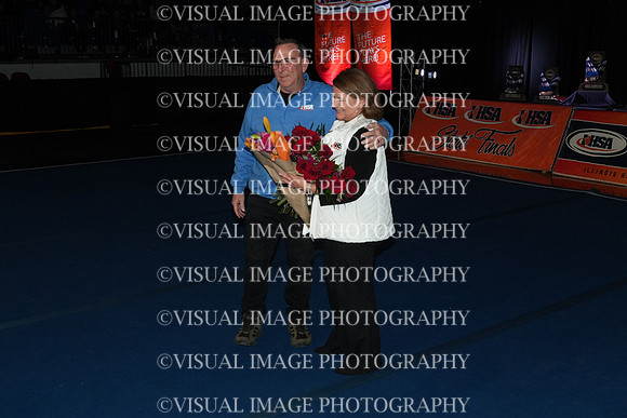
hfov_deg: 45.0
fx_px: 758
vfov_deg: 30.9
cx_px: 314
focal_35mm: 44
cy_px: 209
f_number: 9
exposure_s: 1/125
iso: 1600
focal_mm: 29
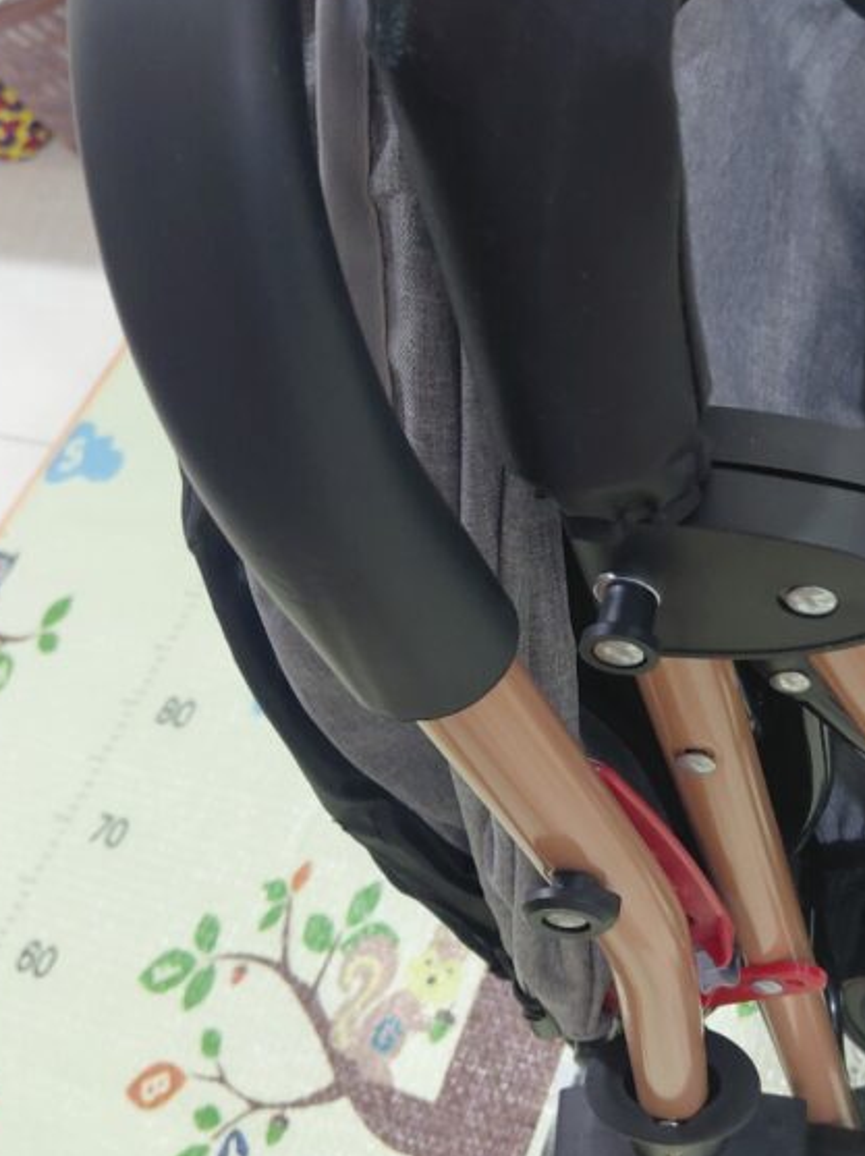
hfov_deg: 30.9
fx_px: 1534
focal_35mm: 46
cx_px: 666
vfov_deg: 41.1
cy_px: 469
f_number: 1.8
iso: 400
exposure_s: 1/25
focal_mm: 4.69
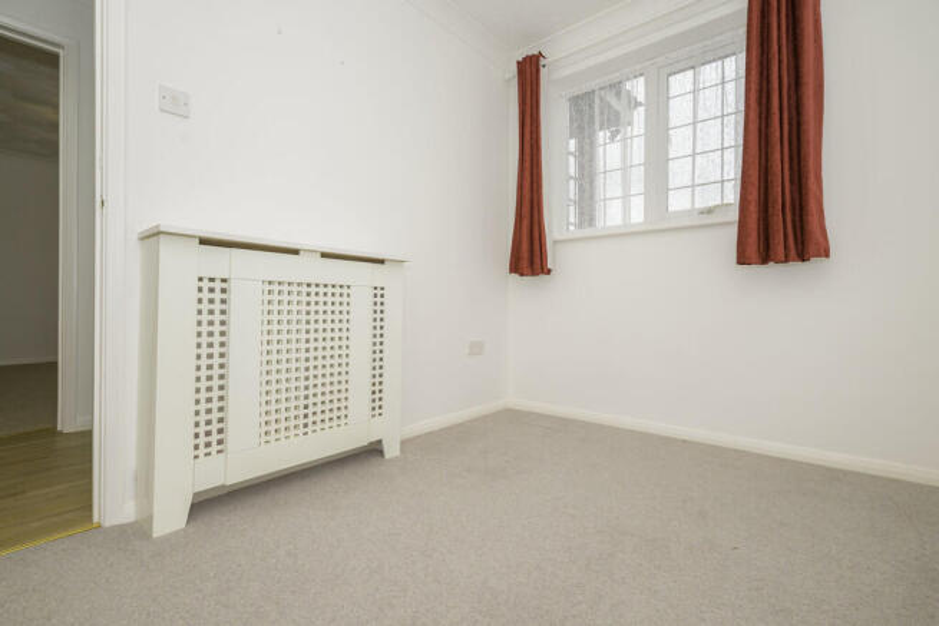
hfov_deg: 96.7
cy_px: 313
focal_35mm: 16
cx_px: 470
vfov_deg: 73.8
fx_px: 417
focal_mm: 16
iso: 320
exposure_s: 1/100
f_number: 6.3
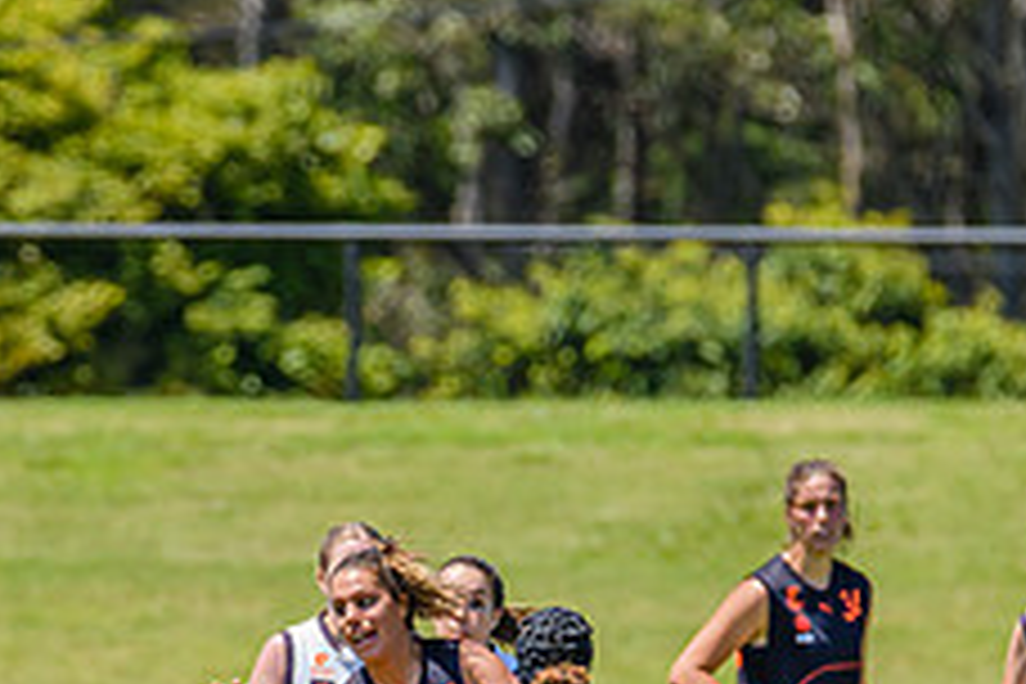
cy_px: 812
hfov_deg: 1.7
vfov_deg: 1.1
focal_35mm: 1216
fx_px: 34653
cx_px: 467
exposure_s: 1/2000
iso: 800
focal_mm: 450
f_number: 8
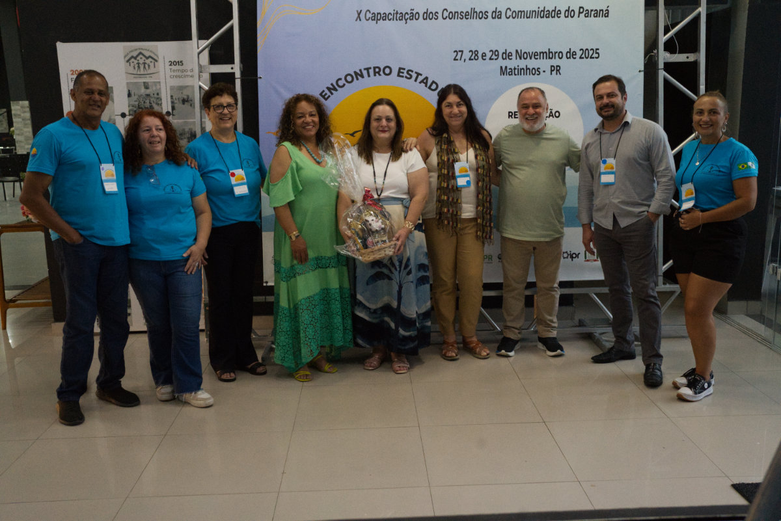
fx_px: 760
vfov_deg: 37.9
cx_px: 390
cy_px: 260
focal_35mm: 35
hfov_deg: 54.4
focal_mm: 35
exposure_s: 1/125
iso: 16000
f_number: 5.6
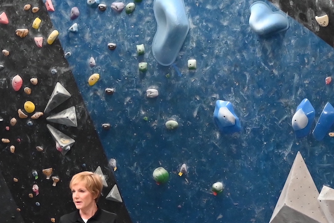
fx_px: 1132
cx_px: 84
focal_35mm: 122
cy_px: 220
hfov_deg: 16.7
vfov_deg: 11.1
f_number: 4.8
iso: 3200
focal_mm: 32
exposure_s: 1/100
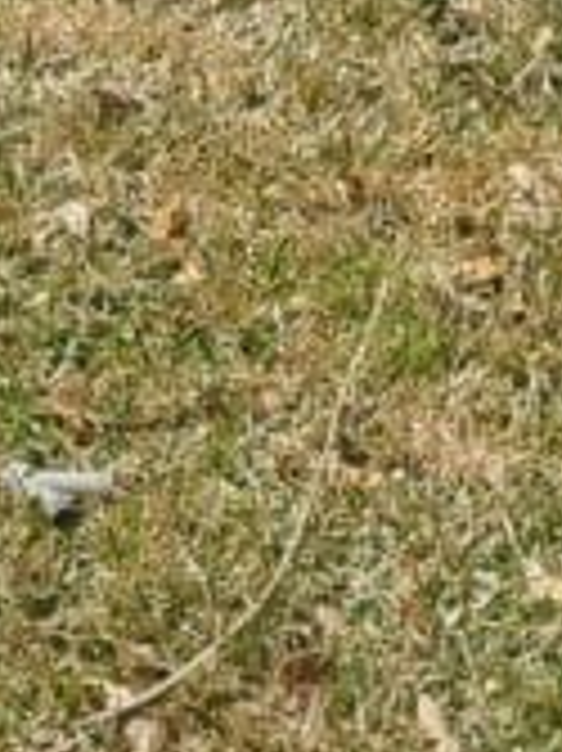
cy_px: -302
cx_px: -1093
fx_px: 3186
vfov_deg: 12.9
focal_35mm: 147
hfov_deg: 8.5
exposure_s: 1/1317
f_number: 1.8
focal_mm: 5.23
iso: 40
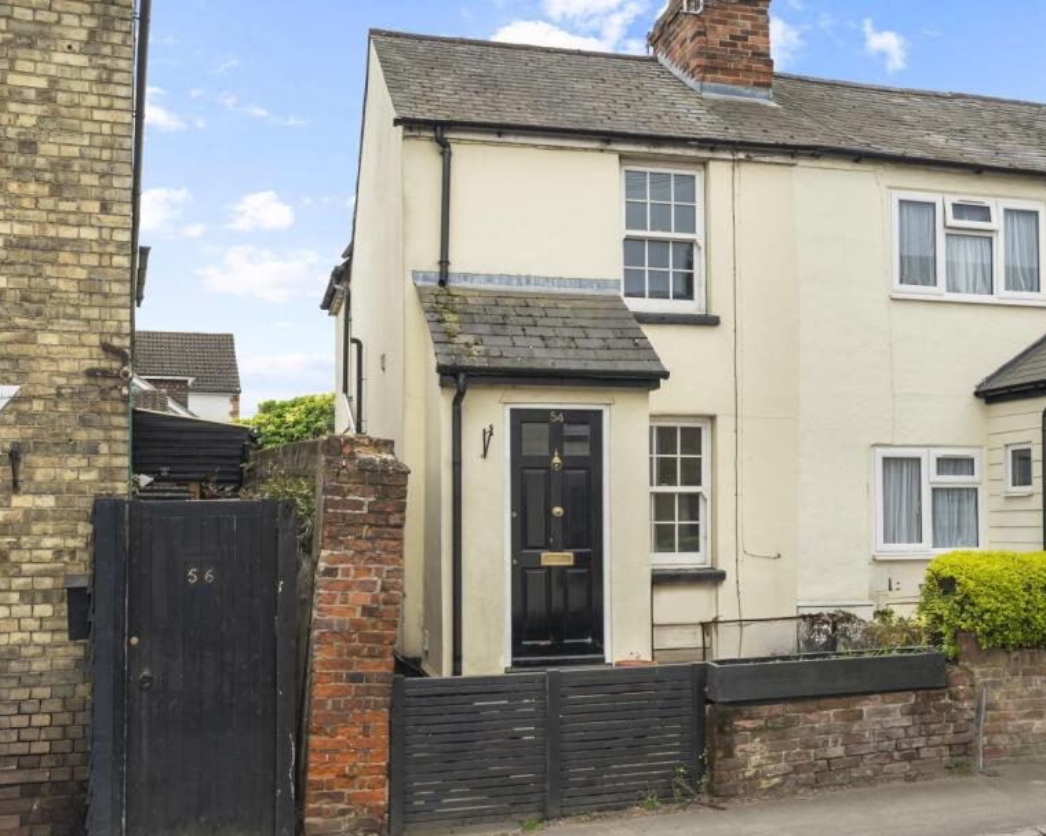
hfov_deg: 47.6
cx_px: 637
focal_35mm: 38
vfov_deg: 39.1
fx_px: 1176
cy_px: 382
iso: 320
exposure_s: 1/50
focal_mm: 30
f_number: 8
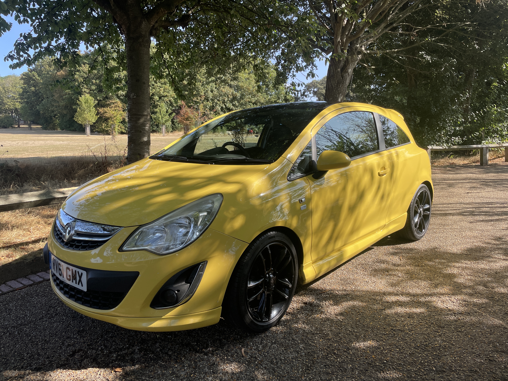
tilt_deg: -6.7
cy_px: 190
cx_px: 254
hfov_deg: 67.3
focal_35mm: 26
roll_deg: +2.3
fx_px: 382
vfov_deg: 53.1
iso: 32
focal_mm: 4.2
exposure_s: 1/818
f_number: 1.6
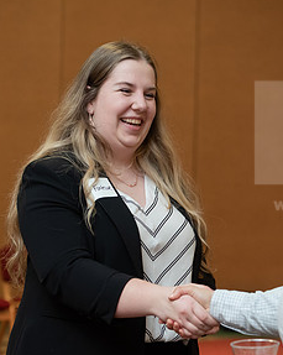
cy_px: 231
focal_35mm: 133
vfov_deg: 14.5
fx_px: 1395
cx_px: 218
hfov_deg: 11.6
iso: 1600
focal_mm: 70
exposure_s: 1/200
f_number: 4
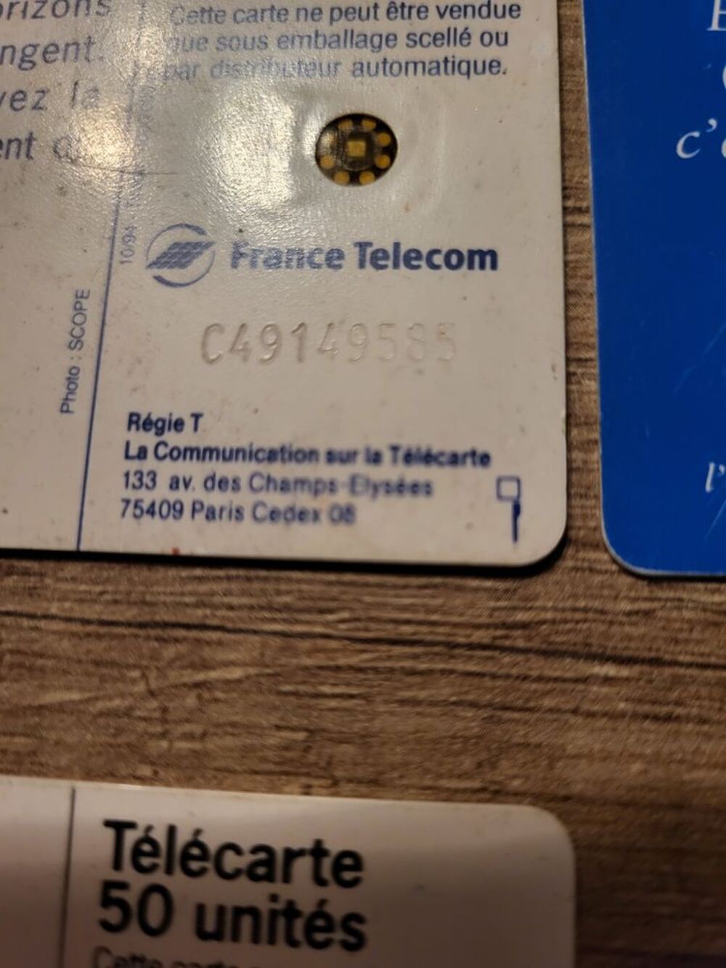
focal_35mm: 26
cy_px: 484
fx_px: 727
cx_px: 363
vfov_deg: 67.3
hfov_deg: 53.1
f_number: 1.8
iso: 640
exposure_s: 1/50
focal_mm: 5.4
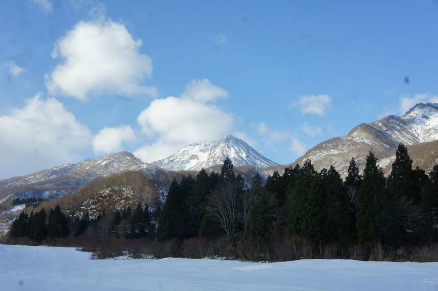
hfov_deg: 40.0
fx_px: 601
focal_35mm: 50
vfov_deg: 27.2
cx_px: 219
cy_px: 146
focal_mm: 33
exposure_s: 1/125
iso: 200
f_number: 13
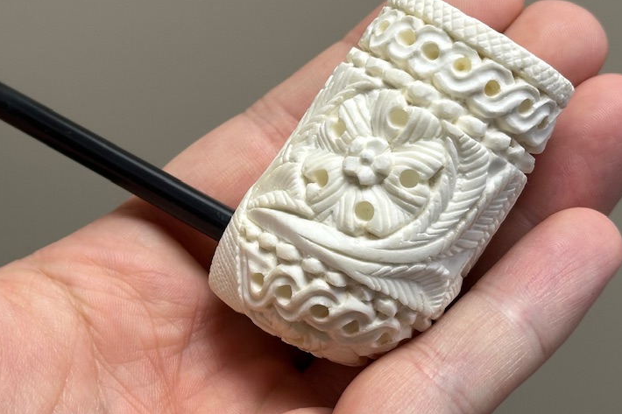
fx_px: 1555
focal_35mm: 90
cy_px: 107
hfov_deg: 22.5
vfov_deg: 15.1
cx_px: 192
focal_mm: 6.86
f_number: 1.78
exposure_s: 1/100
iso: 64
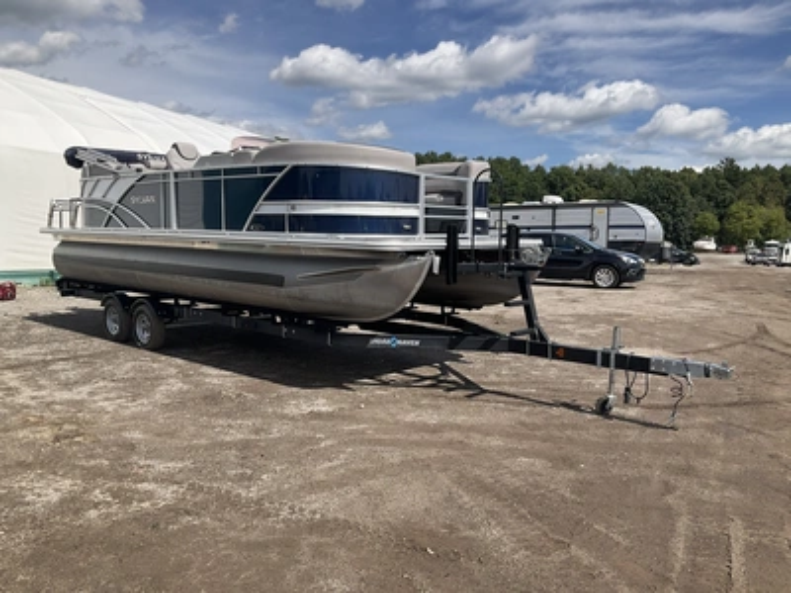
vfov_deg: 48.2
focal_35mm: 29
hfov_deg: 61.7
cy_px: 296
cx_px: 396
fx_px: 663
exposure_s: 1/2320
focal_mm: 3
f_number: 1.8
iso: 25
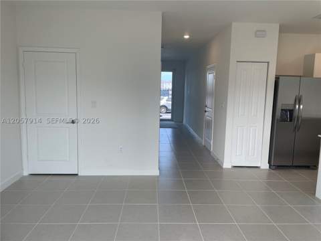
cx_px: 160
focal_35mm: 26
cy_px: 120
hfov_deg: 67.3
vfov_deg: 53.1
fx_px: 241
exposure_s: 1/251
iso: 32
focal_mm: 4.2
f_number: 1.6
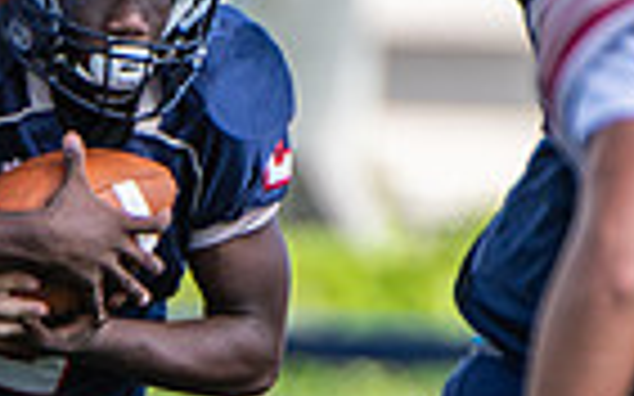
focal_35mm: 2671
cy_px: 440
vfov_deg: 0.5
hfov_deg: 0.8
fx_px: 46133
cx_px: -45
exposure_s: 1/1000
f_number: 4
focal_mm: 400
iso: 160
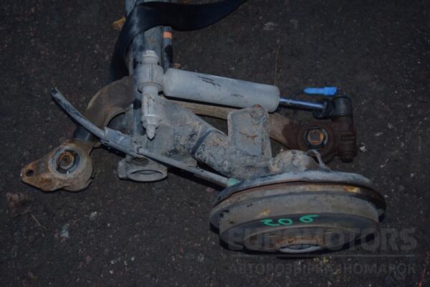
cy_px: 144
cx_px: 215
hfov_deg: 33.4
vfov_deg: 22.6
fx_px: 717
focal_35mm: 60
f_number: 4.8
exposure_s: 1/60
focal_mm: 40
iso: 800
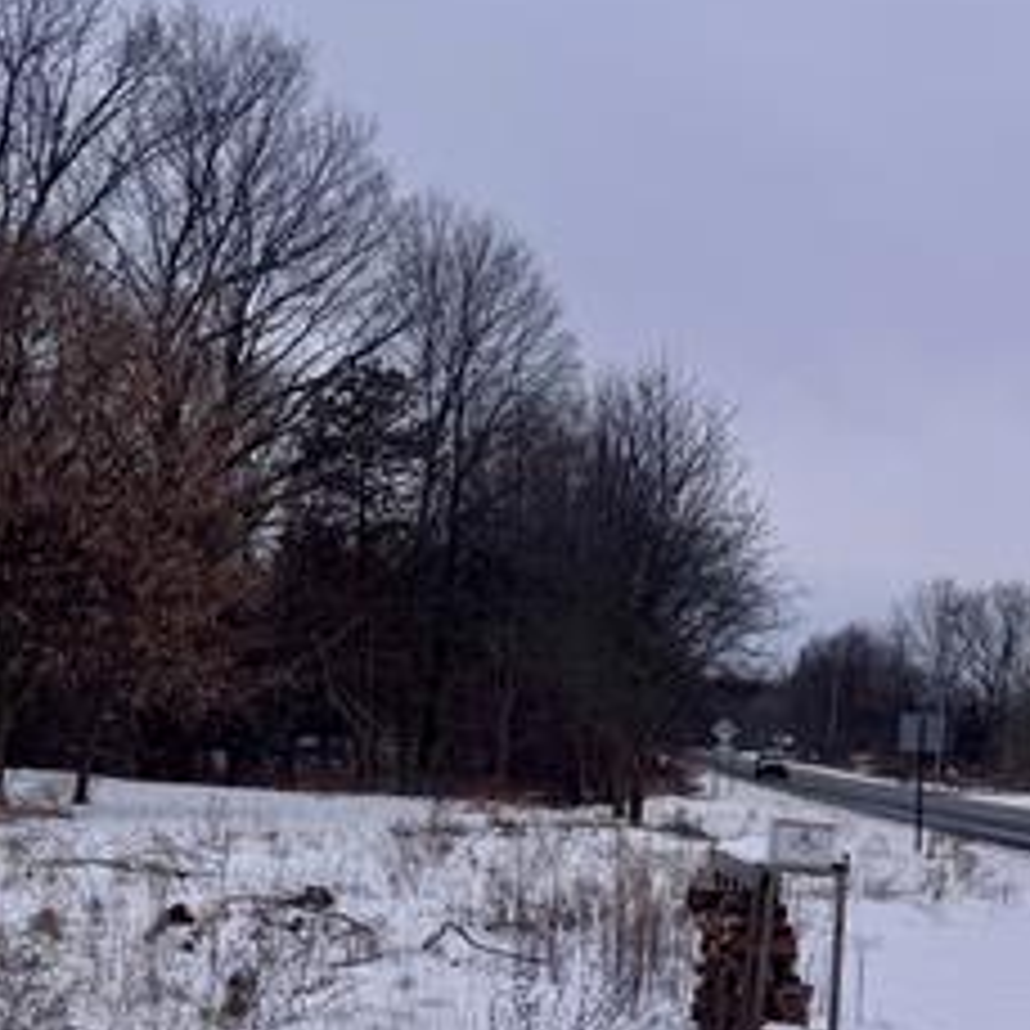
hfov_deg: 23.2
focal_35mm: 71
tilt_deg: -3.7
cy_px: 904
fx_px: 2390
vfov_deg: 23.7
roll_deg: -2.7
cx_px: 1066
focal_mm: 6.76
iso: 80
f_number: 1.78
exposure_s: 1/5814
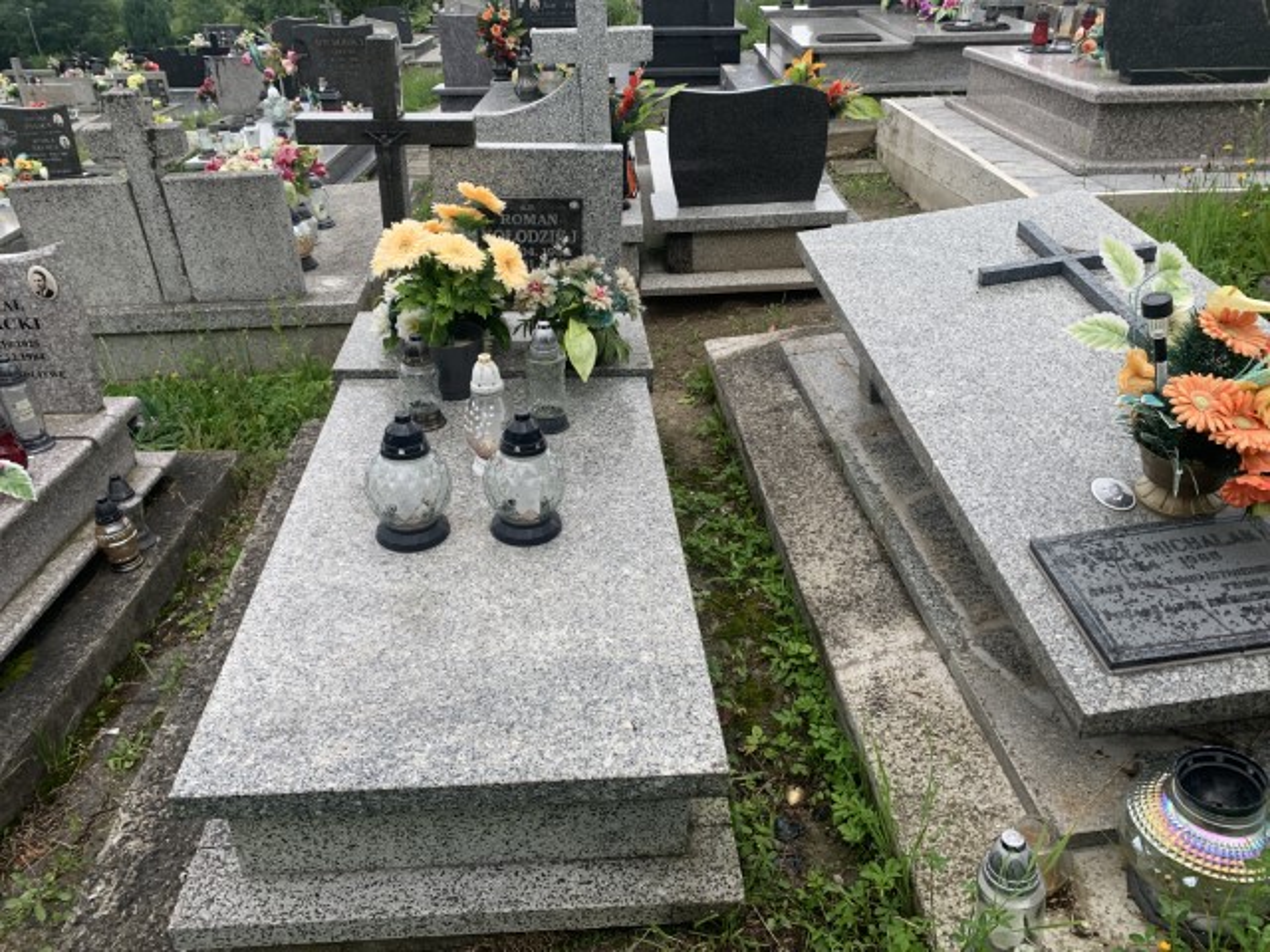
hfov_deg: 67.3
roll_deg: +0.7
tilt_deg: -31.9
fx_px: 954
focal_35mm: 26
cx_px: 635
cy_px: 476
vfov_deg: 53.1
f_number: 1.8
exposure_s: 1/369
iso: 25
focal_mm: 4.25
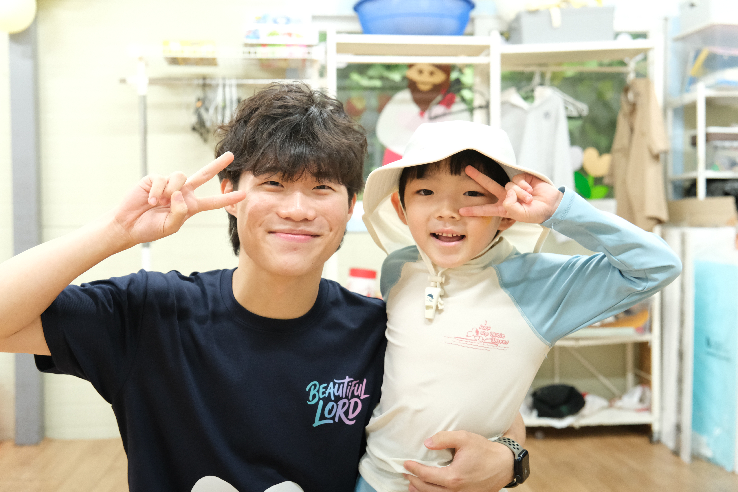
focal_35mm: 39
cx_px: 369
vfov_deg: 34.2
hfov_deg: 49.6
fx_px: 799
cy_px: 246
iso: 3200
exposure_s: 1/180
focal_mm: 26.2
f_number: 3.2
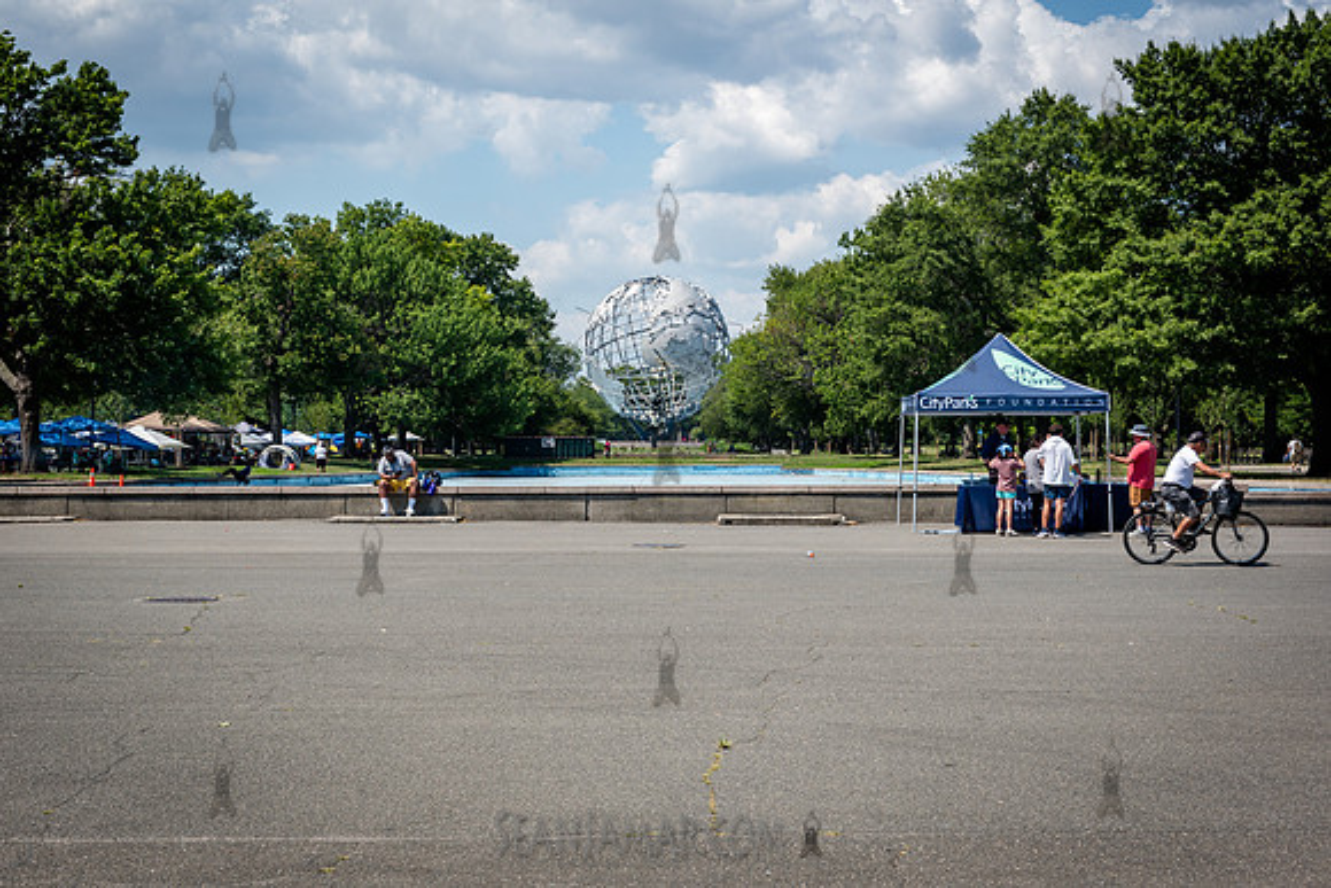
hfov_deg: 35.4
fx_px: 2086
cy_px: 444
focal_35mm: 56
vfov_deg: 24.0
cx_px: 666
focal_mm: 56
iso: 200
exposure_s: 1/320
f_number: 10
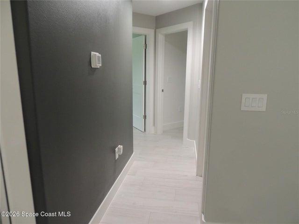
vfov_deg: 56.8
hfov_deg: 71.6
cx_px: 150
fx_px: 207
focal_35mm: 24
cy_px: 112
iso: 400
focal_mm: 4.3
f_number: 3
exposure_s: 1/15
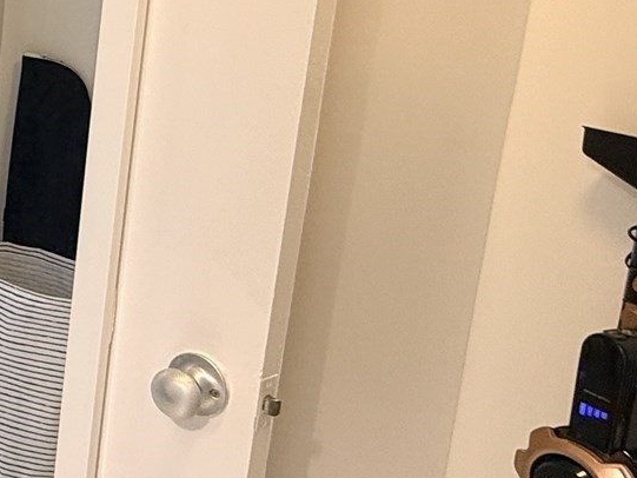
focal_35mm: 53
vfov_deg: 26.9
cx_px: -241
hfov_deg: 28.1
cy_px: 79
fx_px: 976
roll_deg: -2.1
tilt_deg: -9.8
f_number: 2.2
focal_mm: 2.22
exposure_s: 1/60
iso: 200
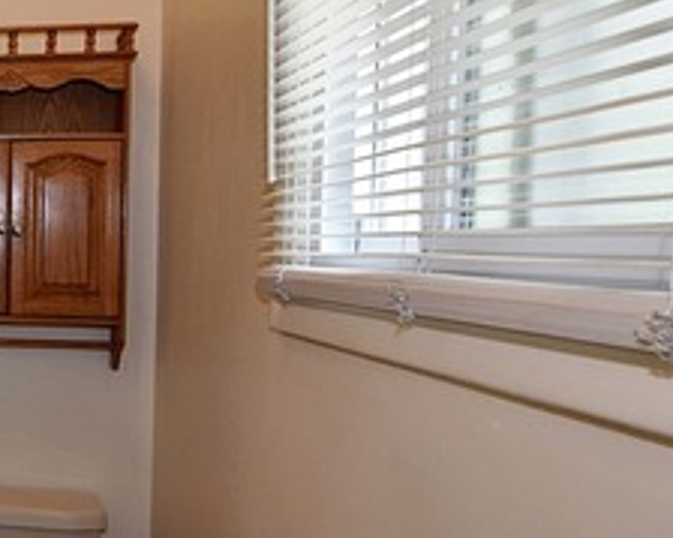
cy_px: 278
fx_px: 883
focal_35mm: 44
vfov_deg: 33.9
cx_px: -231
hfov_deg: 31.0
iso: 360
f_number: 5.6
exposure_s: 1/125
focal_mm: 11
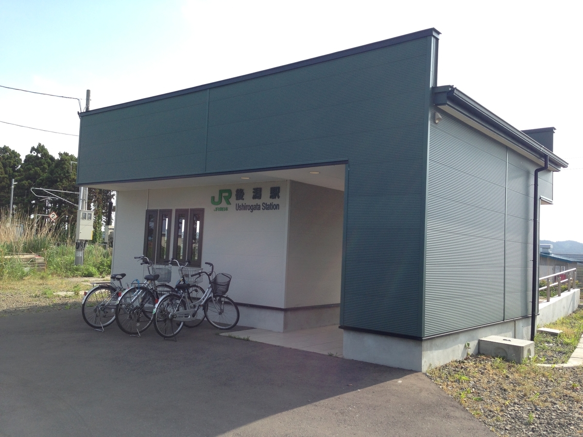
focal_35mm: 33
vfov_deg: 42.9
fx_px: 556
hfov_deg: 55.4
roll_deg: -0.9
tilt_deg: +3.3
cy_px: 218
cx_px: 292
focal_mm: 4.12
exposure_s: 1/797
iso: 50
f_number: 2.4
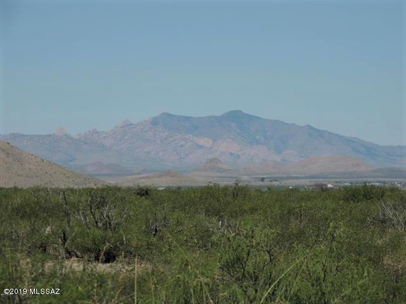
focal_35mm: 225
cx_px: 203
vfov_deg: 6.6
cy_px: 152
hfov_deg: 8.8
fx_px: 2639
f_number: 4.6
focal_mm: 40.1
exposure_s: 1/1250
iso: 100
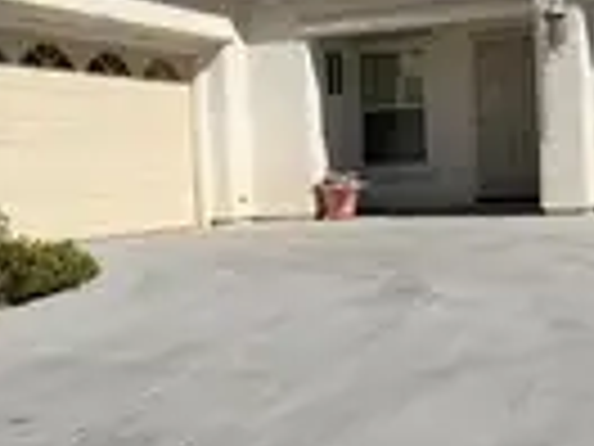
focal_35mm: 73
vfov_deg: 20.1
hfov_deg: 26.5
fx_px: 1253
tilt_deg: -0.2
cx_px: 198
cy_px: 176
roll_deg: +2.7
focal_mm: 6.76
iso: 80
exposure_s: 1/14286
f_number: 1.78
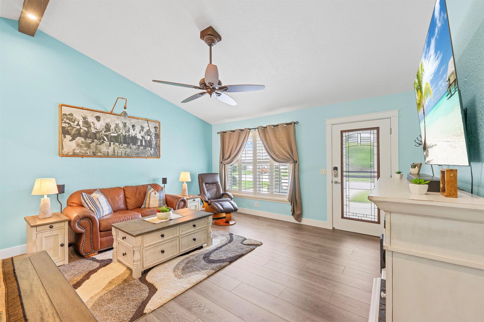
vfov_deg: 81.2
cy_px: 161
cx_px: 242
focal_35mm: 14
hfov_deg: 104.3
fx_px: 188
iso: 500
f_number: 8
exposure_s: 1/3
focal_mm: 14
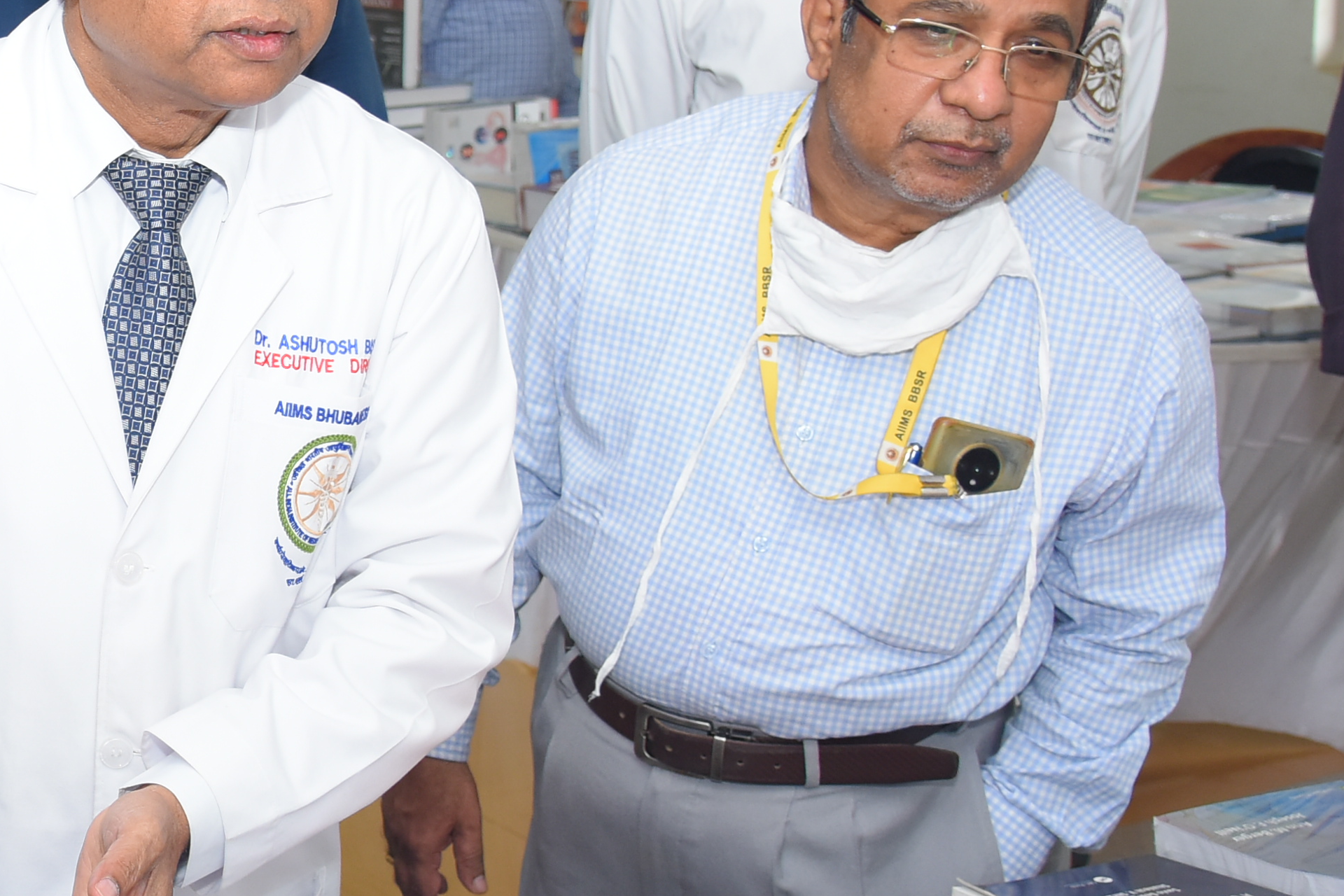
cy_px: 422
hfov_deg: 26.6
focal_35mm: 69
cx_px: -181
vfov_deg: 19.7
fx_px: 2576
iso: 800
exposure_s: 1/125
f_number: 5
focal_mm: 24
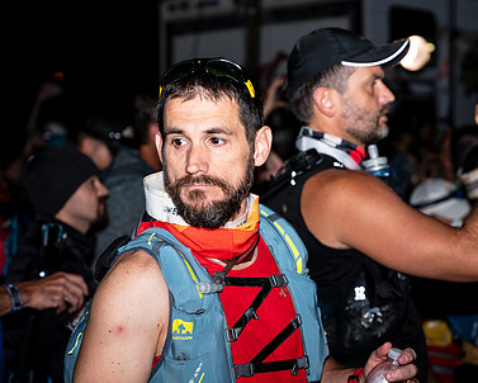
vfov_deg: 15.3
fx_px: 1430
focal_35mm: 101
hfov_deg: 19.0
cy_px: 180
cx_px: 285
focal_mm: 70
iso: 320
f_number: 4
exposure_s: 1/200
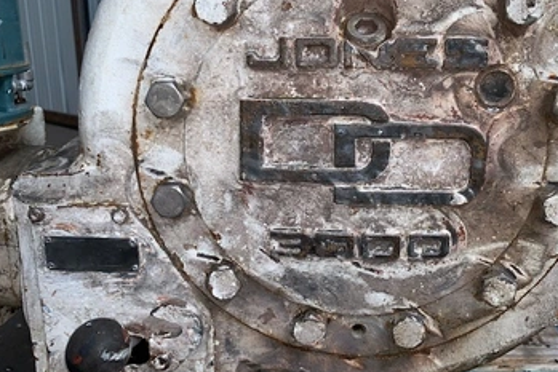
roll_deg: -0.5
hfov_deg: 60.1
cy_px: 137
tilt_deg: -11.3
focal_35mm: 31
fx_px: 481
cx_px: 312
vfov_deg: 42.0
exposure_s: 1/130
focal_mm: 4.25
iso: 25
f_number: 1.8
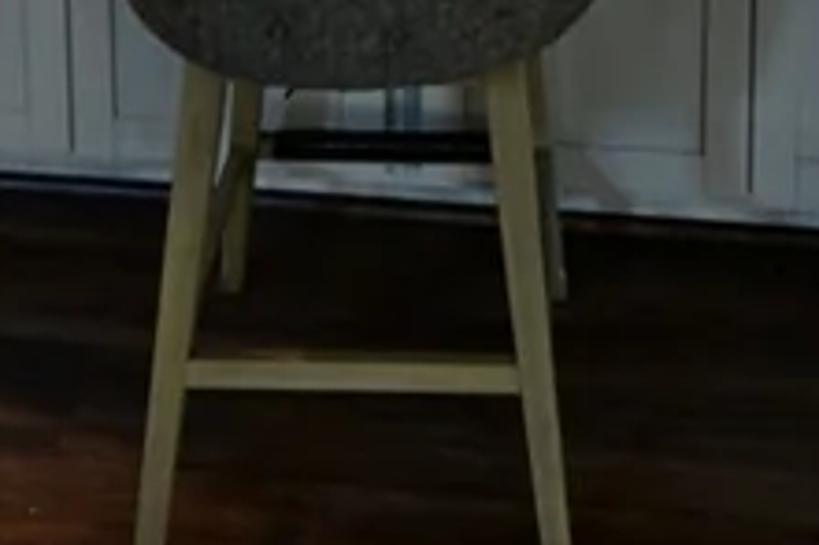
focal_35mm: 65
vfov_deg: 15.4
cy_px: -632
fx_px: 1478
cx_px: 500
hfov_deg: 30.9
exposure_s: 1/60
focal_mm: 14
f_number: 4
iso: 640
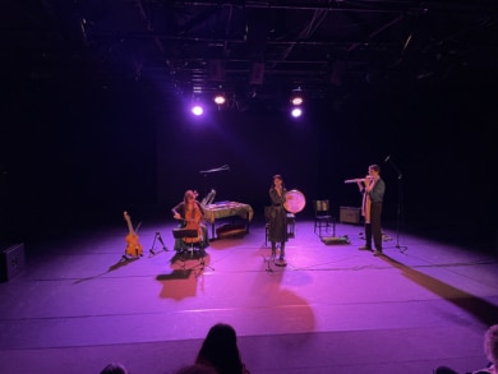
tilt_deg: -6.6
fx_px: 374
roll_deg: -0.2
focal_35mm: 26
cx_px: 249
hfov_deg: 67.3
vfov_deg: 53.1
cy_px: 187
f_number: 1.6
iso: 125
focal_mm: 4.2
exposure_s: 1/50
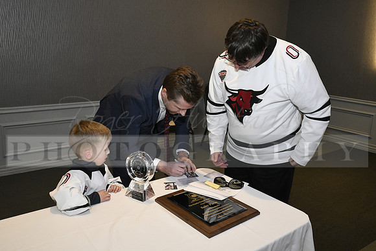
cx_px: 188
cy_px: 126
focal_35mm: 32
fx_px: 334
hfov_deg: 58.7
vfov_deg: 41.1
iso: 6400
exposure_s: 1/60
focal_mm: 32
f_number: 11
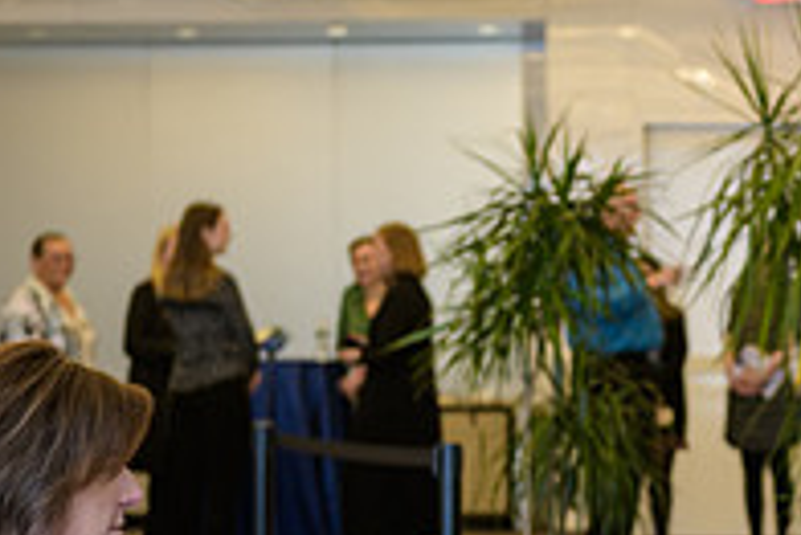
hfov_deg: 14.2
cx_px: 846
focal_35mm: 142
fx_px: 3162
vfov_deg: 9.6
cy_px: 521
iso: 800
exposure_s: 1/250
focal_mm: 48
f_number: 3.2
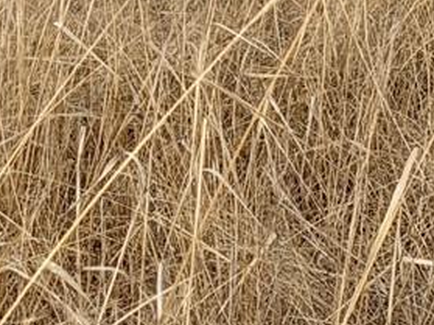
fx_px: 3446
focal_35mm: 275
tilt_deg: -6.0
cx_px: -196
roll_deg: -0.7
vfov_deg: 5.3
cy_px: -350
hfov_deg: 7.1
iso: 64
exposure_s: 1/3226
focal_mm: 6.76
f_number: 1.78
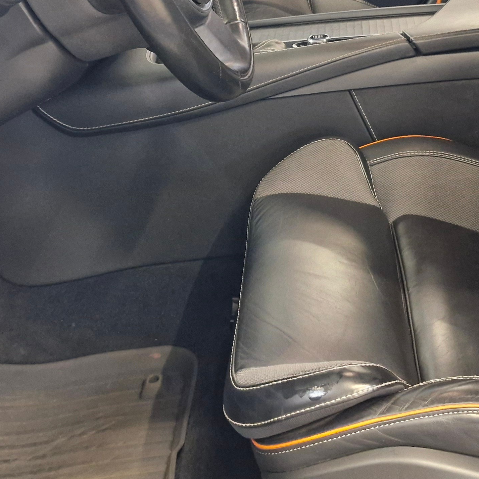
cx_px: 235
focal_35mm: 57
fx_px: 892
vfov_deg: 29.7
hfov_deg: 30.0
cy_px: 131
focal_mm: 5.54
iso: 1000
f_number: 1.8
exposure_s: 1/100
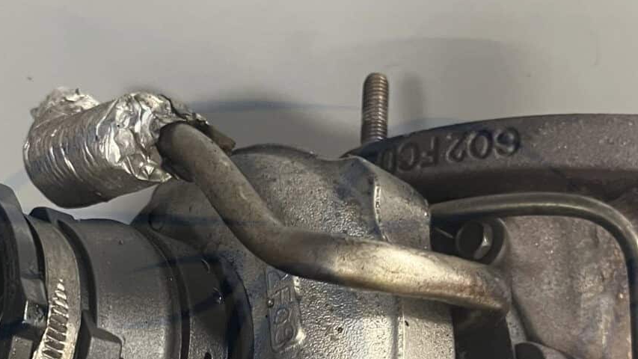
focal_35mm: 68
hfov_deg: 30.9
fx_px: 1150
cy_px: 460
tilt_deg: -45.3
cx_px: 255
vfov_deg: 16.8
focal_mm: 5.1
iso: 500
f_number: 1.6
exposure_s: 1/50
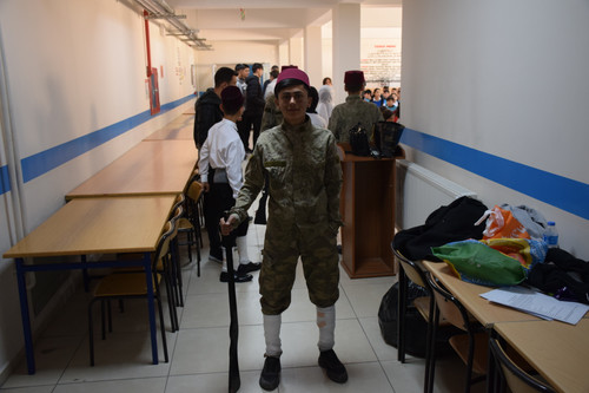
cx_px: 294
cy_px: 196
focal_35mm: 34
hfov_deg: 55.1
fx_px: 564
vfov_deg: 38.3
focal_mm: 23
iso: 900
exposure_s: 1/60
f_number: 3.8
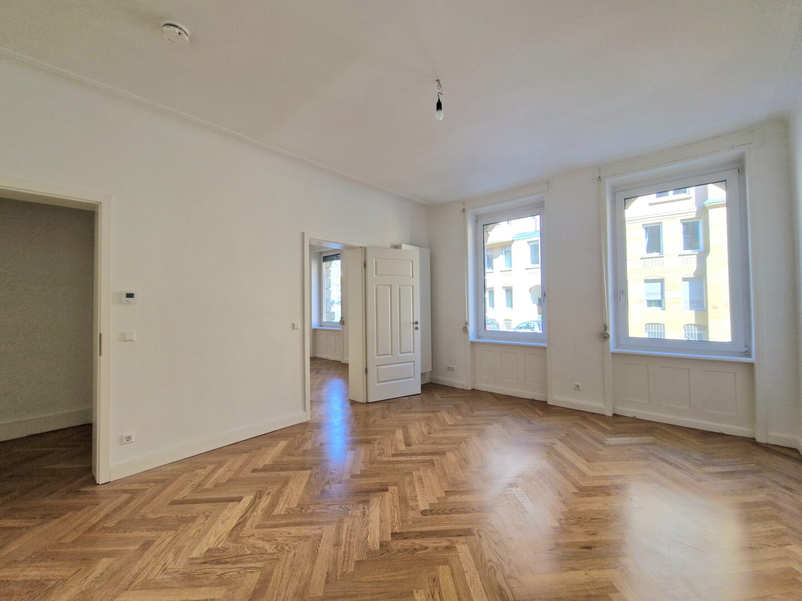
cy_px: 300
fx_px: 301
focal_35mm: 13
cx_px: 401
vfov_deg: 89.9
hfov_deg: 106.2
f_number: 2.2
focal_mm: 2.2
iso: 50
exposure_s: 1/128
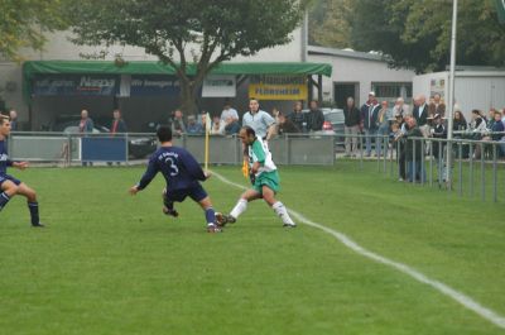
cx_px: 252
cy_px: 168
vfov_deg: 4.6
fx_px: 4200
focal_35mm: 300
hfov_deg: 6.9
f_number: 4.5
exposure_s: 1/320
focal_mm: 200
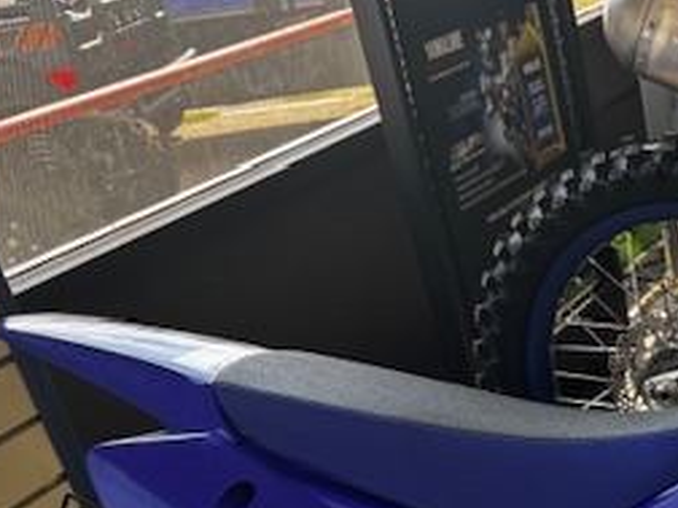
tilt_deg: -31.6
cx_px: 826
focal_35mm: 61
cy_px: 513
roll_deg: +5.3
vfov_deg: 23.0
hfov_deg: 27.6
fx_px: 1195
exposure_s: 1/120
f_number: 1.78
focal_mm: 6.76
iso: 160
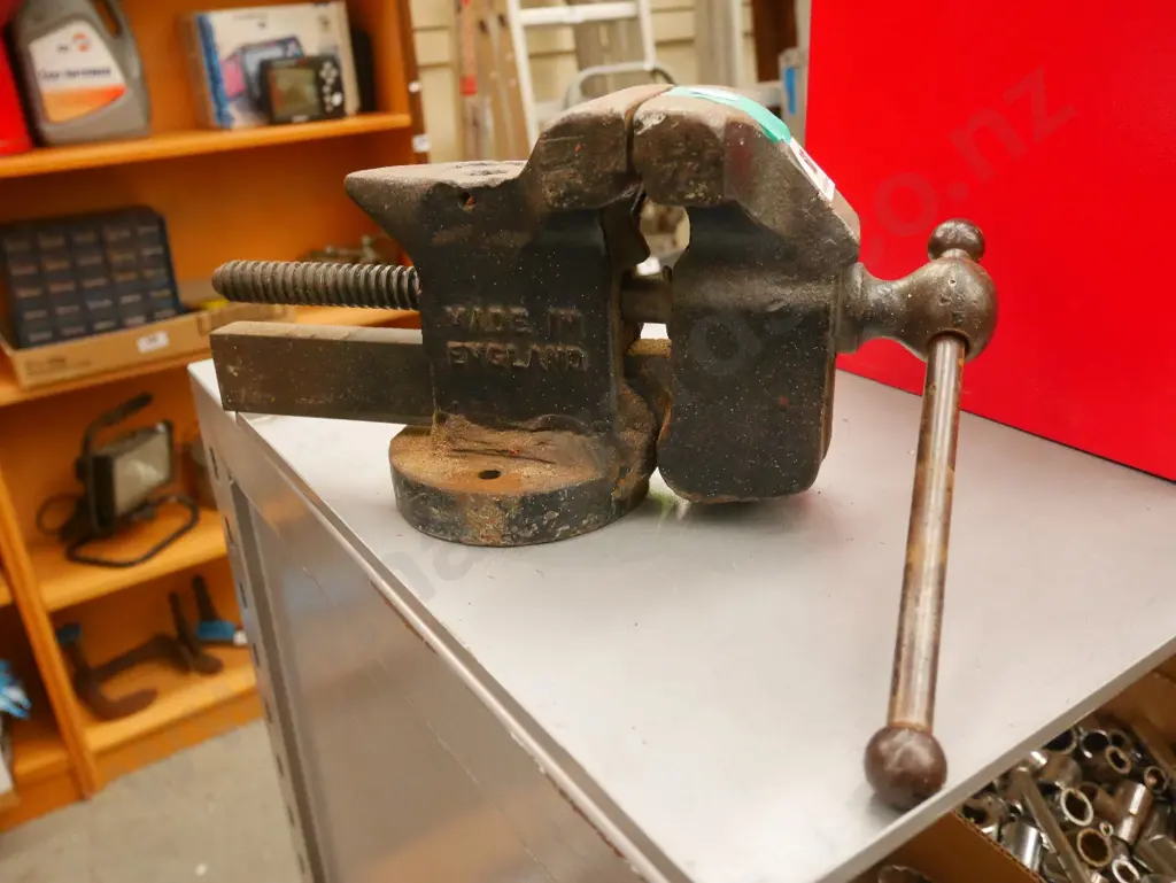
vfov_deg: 46.8
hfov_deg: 59.9
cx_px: 588
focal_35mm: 30
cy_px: 442
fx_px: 1020
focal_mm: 15
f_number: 3.7
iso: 3200
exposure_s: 1/125
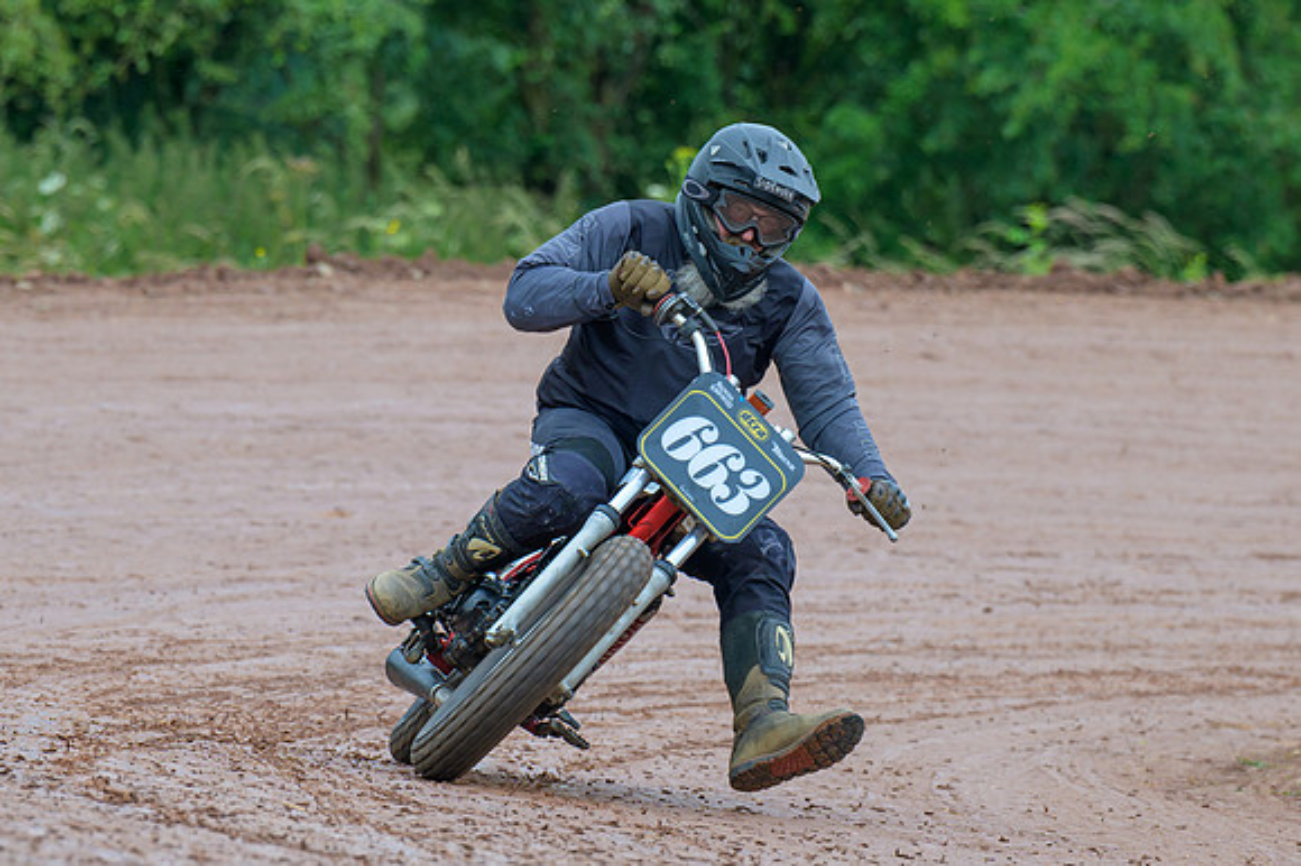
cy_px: 492
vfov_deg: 3.1
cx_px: 800
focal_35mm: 440
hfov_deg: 4.7
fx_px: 15874
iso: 200
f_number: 4
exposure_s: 1/400
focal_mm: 200
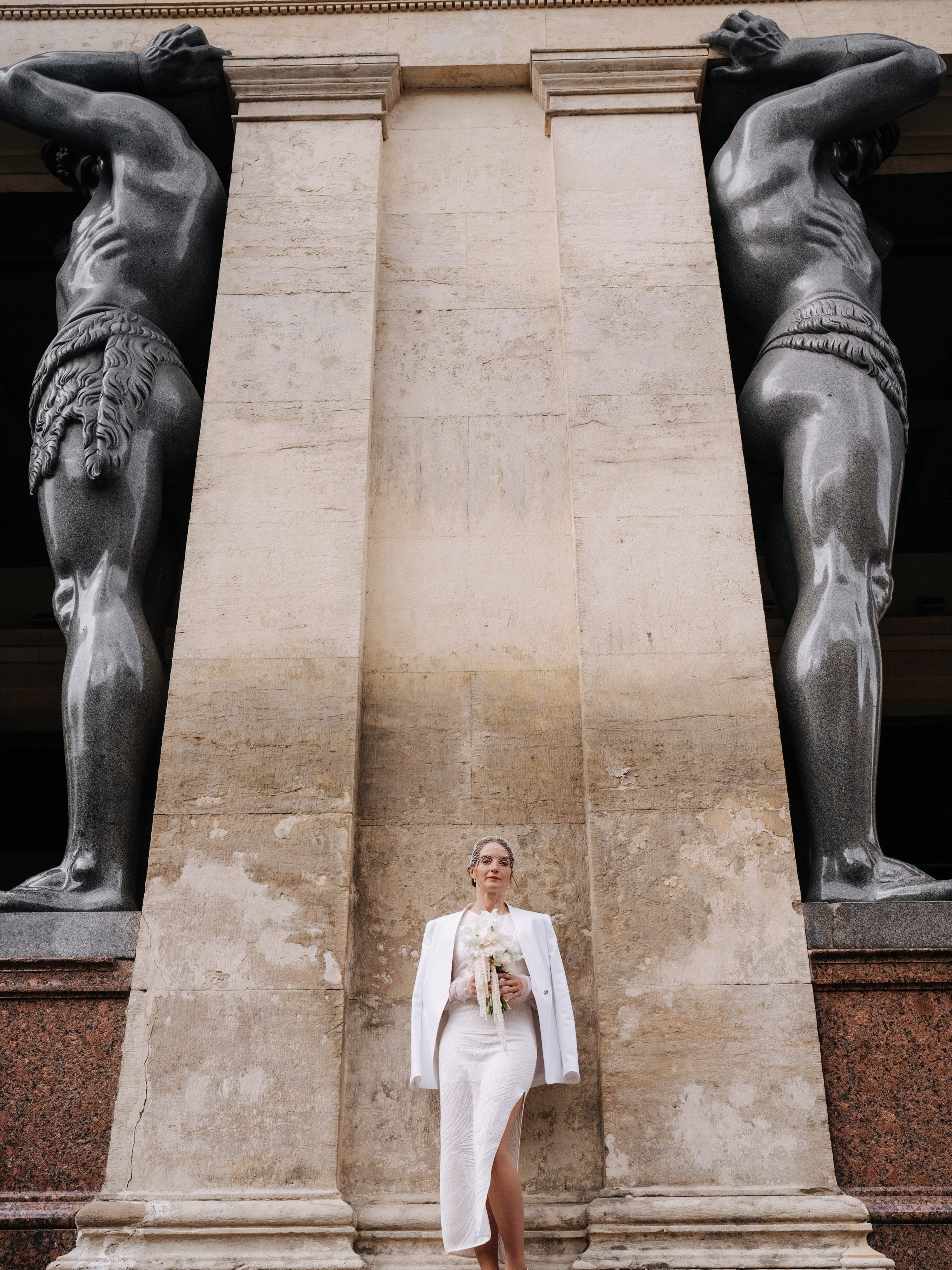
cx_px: 484
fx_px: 1283
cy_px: 717
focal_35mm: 35
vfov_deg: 52.5
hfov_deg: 40.7
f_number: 8
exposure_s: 1/400
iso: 640
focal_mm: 31
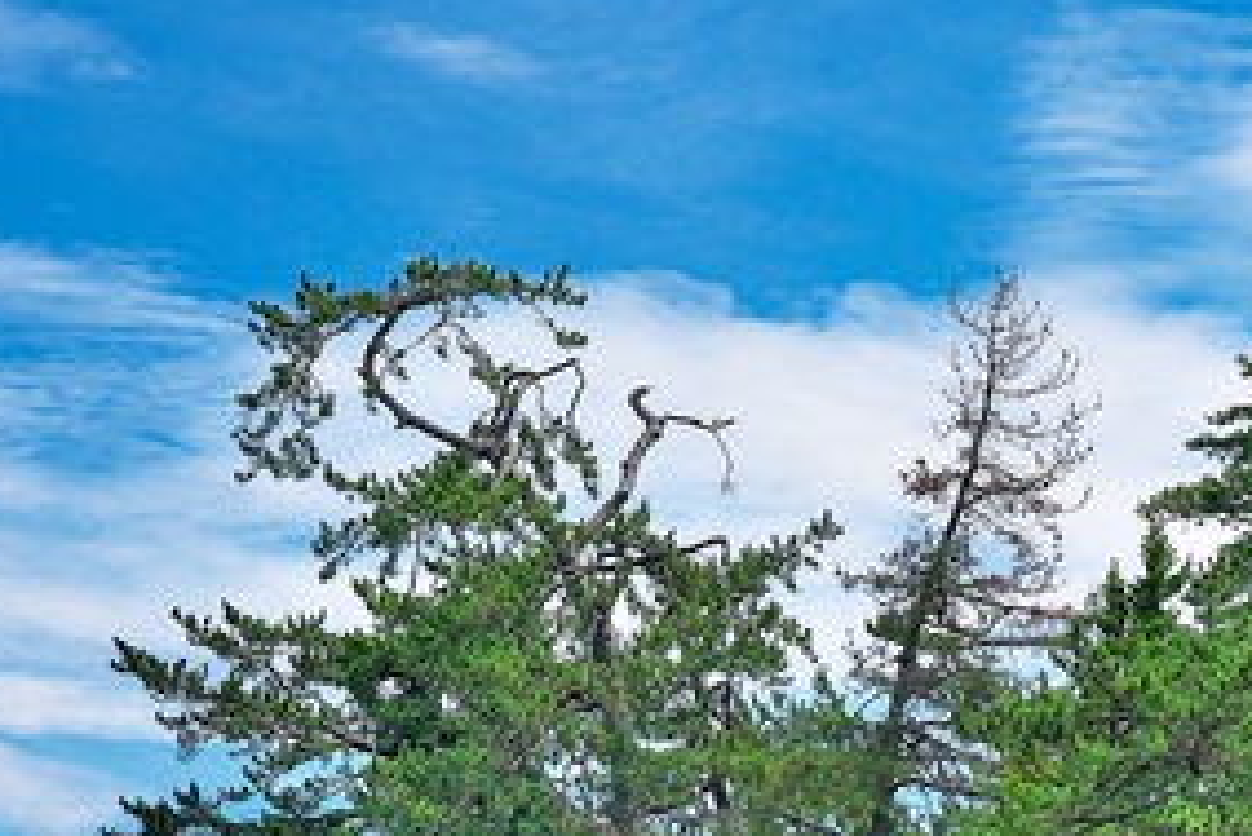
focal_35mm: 147
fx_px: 5115
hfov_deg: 13.9
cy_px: 916
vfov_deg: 9.3
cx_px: 818
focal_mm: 52
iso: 200
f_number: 11
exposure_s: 1/80
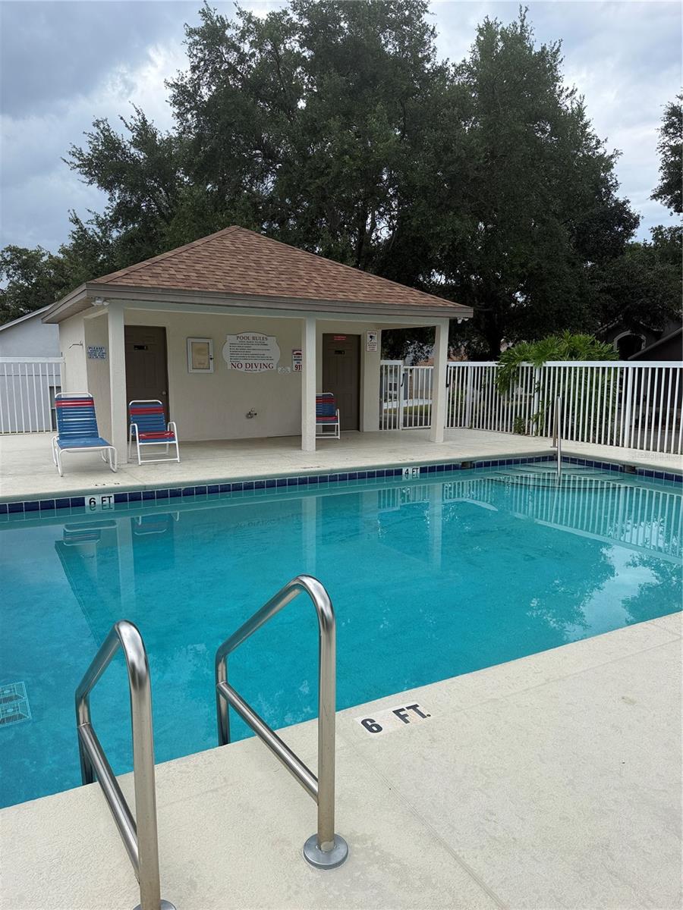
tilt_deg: -9.6
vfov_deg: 71.6
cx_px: 342
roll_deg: +0.0
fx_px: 631
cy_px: 455
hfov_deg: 56.8
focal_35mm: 24
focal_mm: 6.76
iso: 80
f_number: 1.78
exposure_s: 1/4405
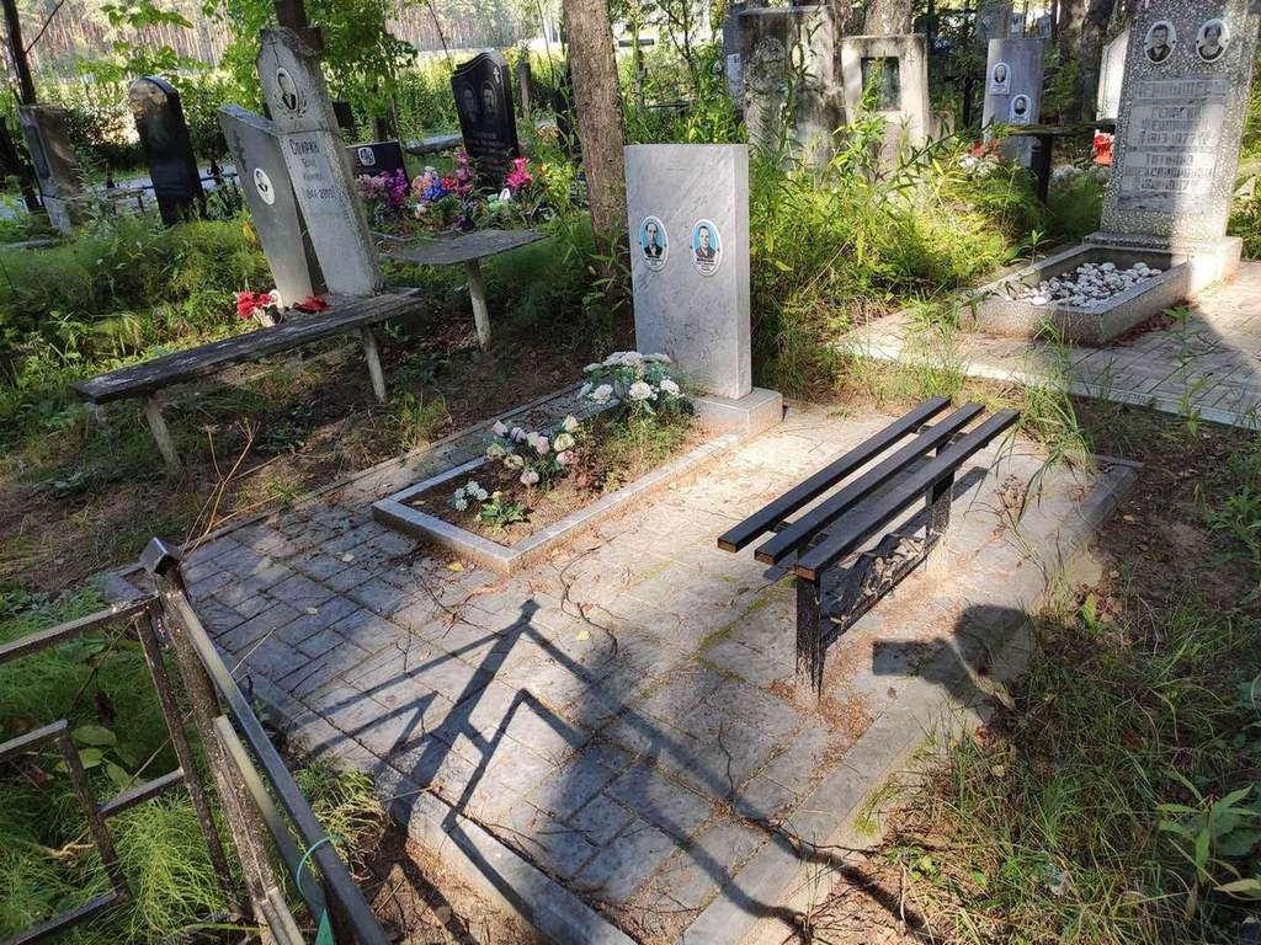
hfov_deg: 67.3
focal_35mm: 26
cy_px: 472
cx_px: 630
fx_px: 947
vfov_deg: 53.1
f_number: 1.75
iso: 112
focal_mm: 4.77
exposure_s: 1/217
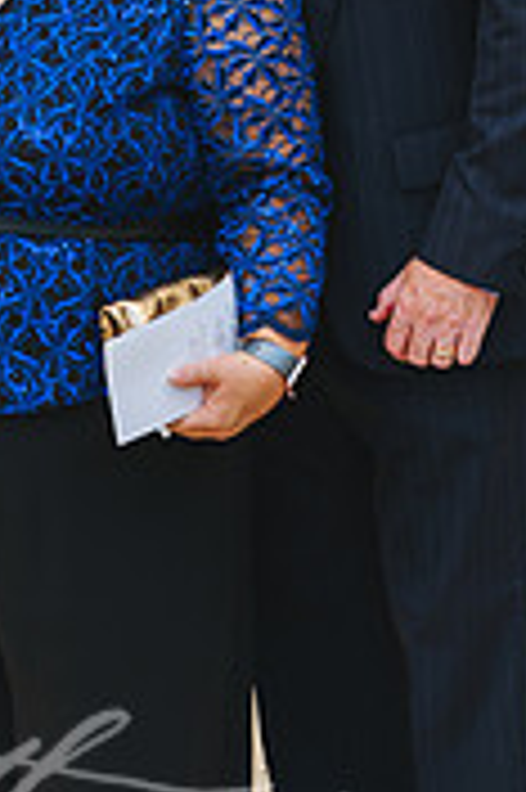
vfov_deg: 14.7
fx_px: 3030
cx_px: -4
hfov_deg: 9.8
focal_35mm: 138
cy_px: 14
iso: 50
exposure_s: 1/125
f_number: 2.8
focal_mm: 54
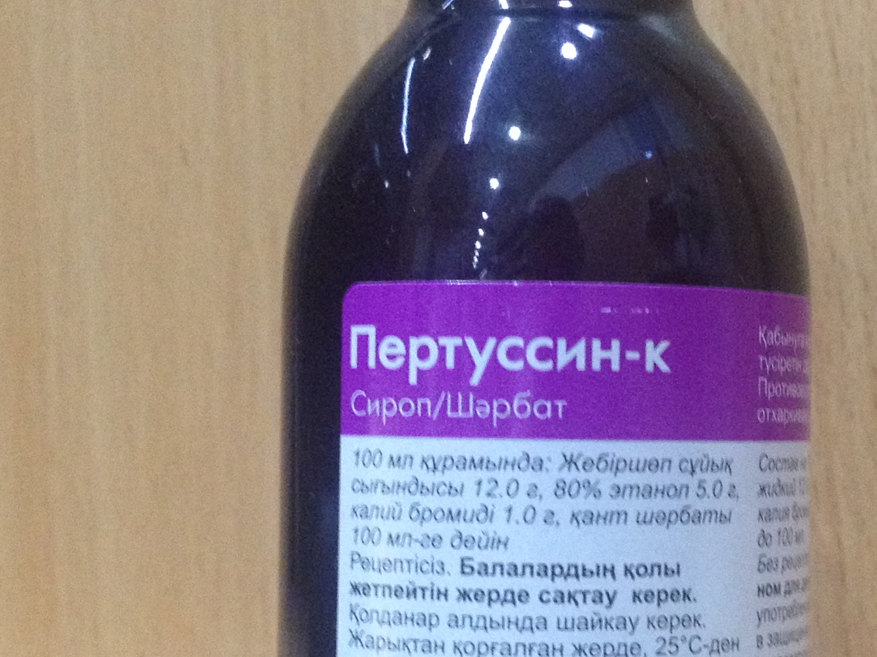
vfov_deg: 17.4
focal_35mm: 85
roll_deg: -1.0
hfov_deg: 22.9
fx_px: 2153
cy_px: 392
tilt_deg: +0.2
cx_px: 624
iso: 320
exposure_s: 1/20
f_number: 2.4
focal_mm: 4.28
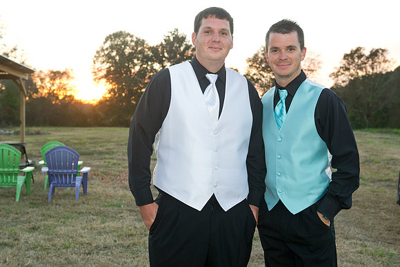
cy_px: 134
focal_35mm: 52
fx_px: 577
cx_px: 200
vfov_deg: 26.0
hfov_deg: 38.2
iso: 640
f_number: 5.6
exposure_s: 1/100
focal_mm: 52
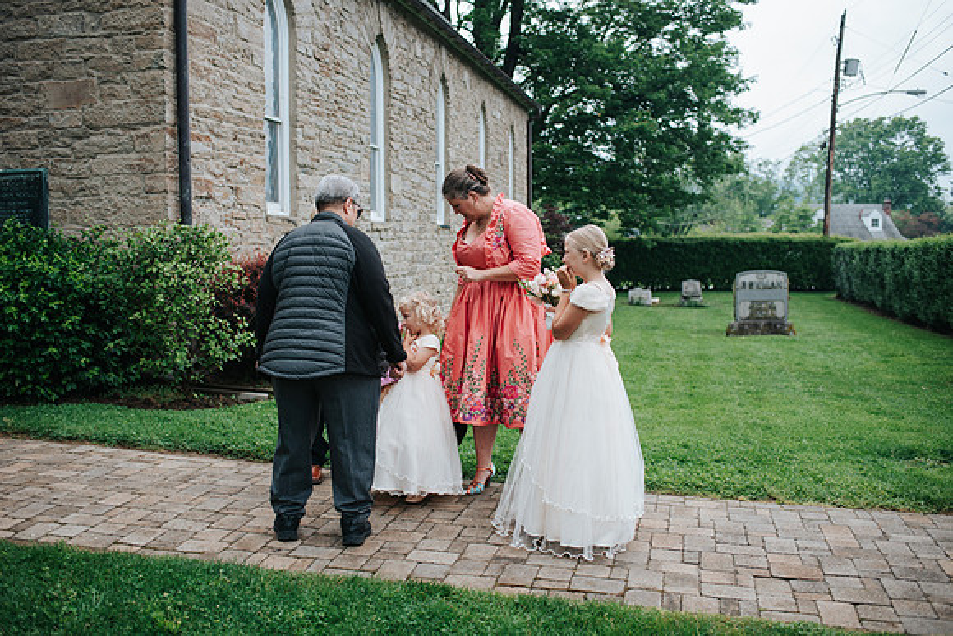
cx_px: 476
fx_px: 927
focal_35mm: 35
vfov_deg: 37.9
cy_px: 318
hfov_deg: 54.4
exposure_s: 1/640
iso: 100
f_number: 2.8
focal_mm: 35
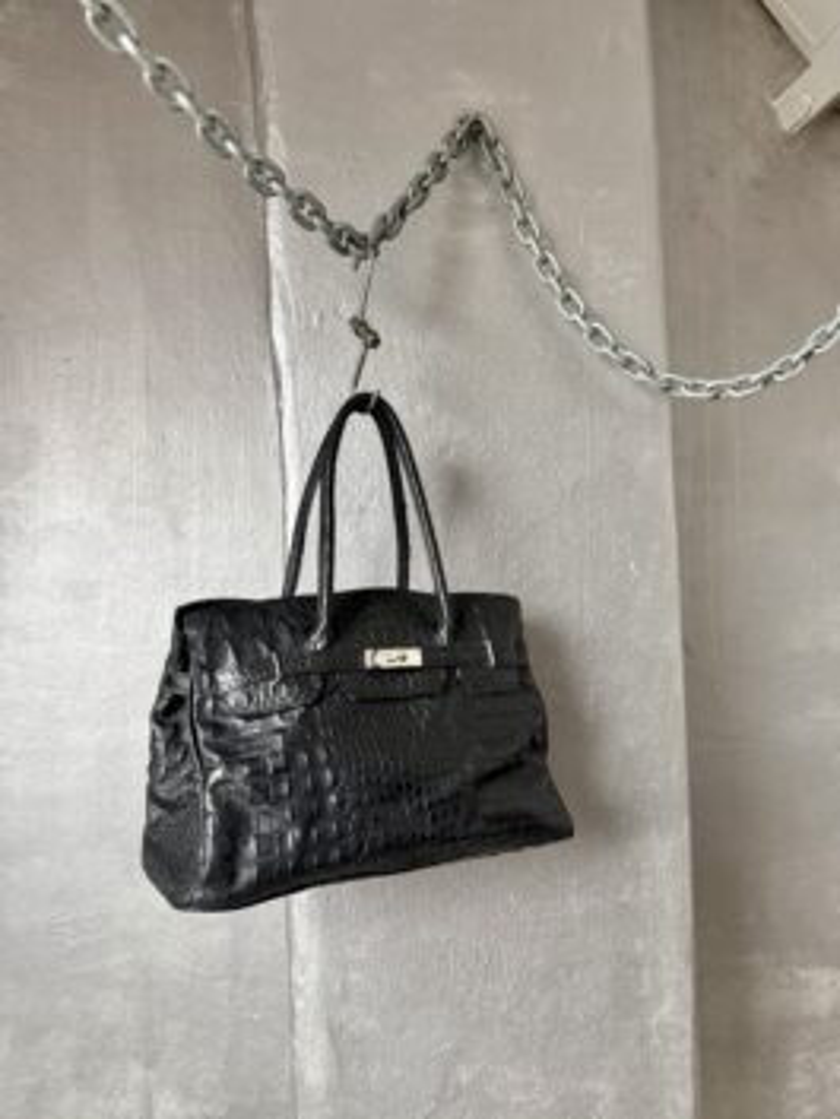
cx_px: 420
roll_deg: -0.4
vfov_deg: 71.6
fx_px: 776
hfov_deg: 56.8
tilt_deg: +0.3
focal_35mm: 24
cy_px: 560
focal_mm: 6.76
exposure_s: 1/51
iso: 800
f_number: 1.78
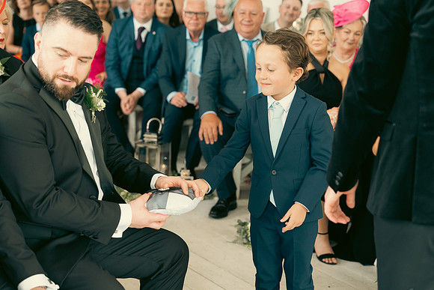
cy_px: 145
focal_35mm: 61
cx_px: 217
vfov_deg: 22.3
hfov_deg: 32.9
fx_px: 736
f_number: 3.5
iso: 800
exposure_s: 1/160
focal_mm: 61
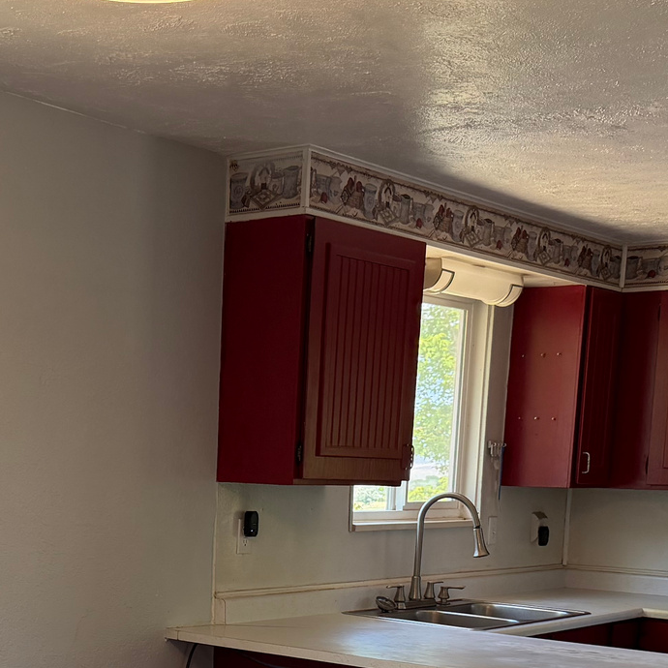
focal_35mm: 63
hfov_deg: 27.0
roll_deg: -2.1
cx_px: 178
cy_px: 662
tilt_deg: -8.3
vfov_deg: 25.9
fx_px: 1375
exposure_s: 1/208
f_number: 1.78
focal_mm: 6.76
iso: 200
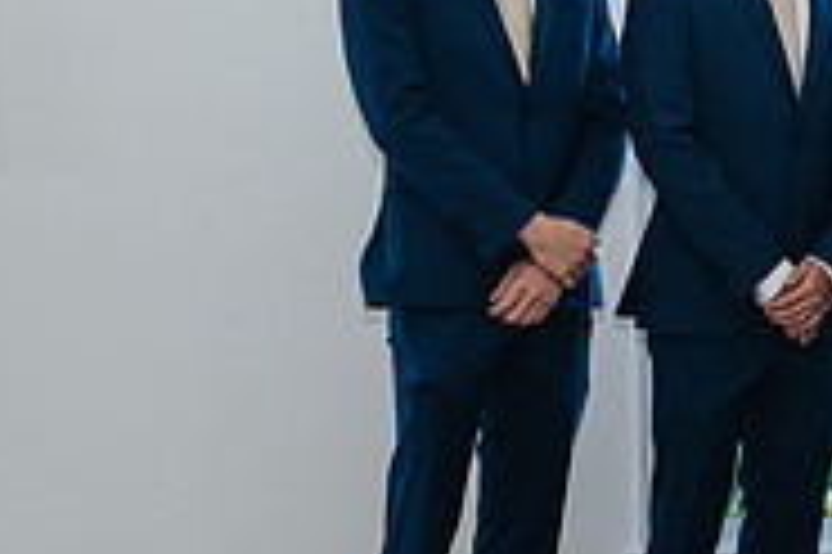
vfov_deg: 10.0
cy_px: 437
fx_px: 3140
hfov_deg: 14.5
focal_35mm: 136
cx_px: 1073
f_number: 3.5
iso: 220
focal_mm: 35
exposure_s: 1/200
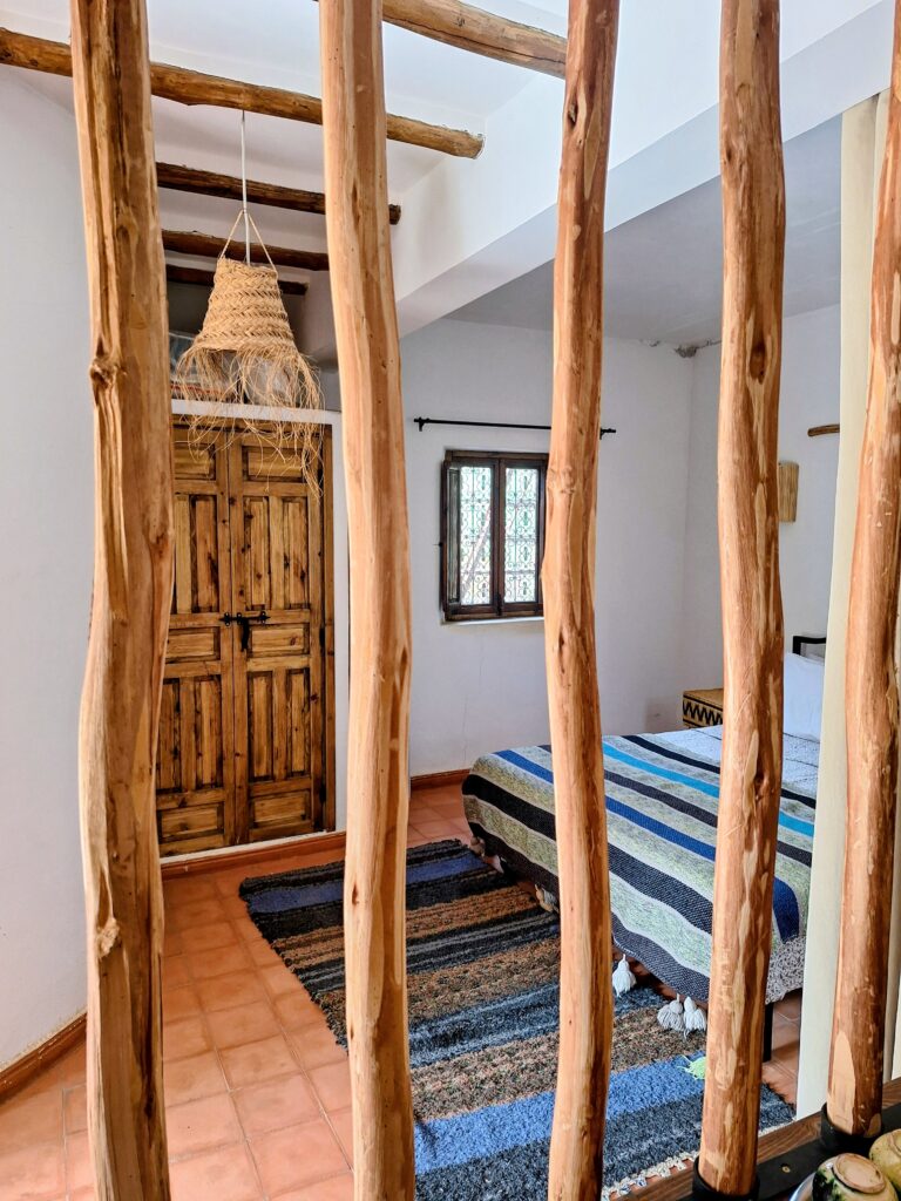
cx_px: 450
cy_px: 600
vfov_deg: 73.9
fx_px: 798
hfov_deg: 58.9
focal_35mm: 23
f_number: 1.8
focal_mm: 5.54
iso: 100
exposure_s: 1/50
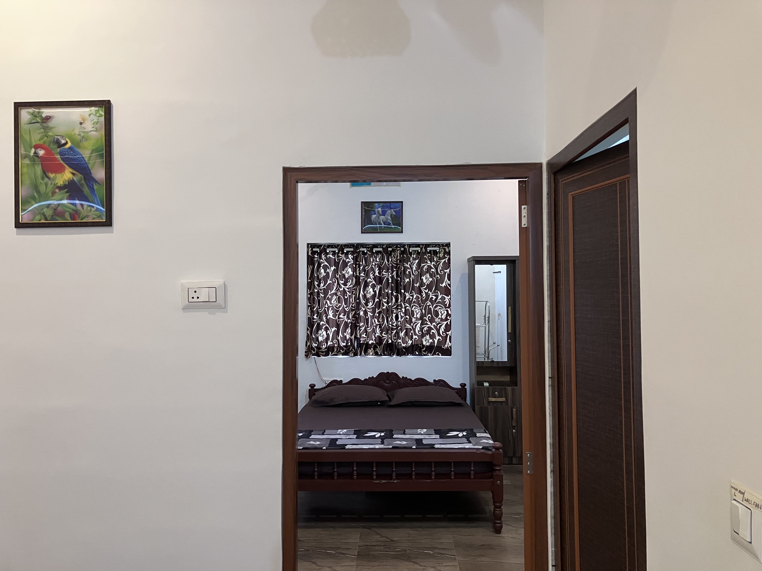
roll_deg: +0.3
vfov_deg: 49.7
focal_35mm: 28
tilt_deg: +1.4
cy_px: 286
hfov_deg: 63.4
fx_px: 616
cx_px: 381
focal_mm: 3.99
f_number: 1.8
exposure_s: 1/50
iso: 200
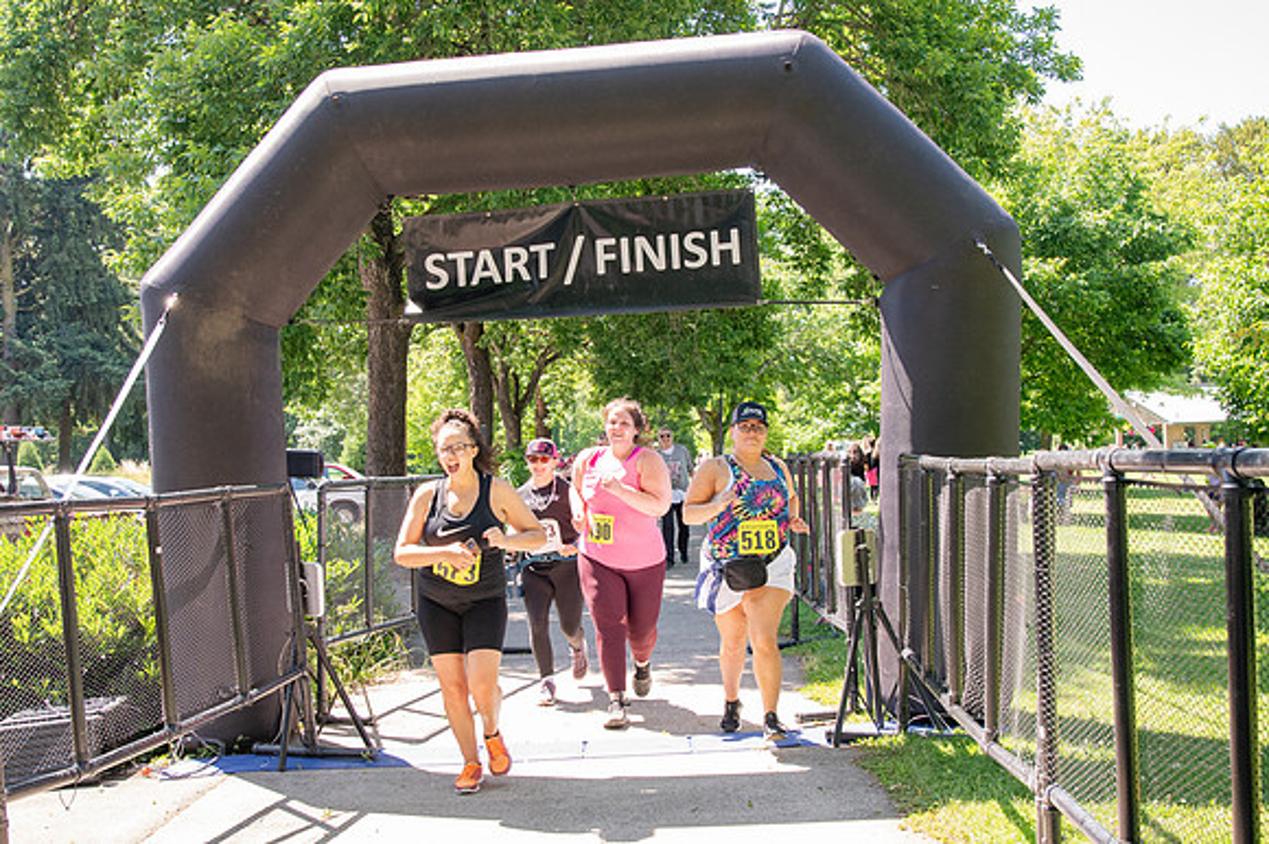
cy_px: 422
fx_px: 1268
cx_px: 634
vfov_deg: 36.8
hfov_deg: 53.2
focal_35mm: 36
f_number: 4
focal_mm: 24
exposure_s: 1/400
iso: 500
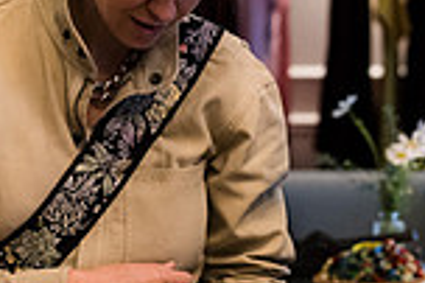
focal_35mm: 187
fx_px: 2205
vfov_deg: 7.3
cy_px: 220
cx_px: -42
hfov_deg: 10.9
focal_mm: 49
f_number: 3.2
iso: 1800
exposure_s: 1/160
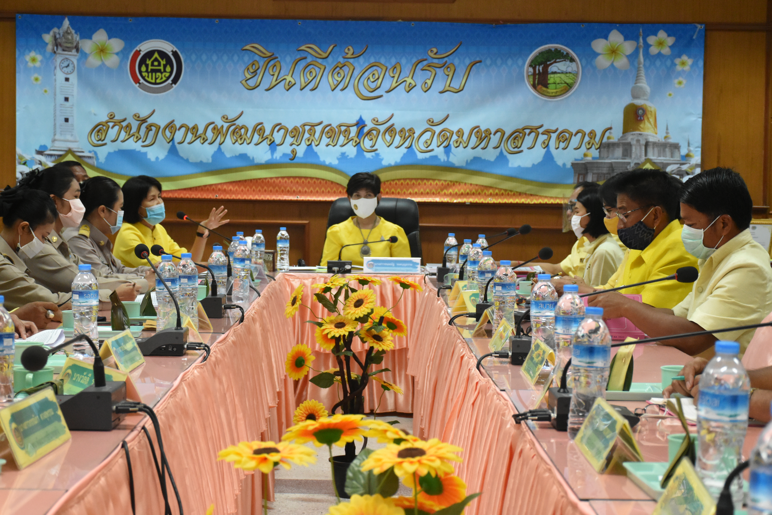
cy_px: 258
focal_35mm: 72
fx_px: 1544
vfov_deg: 18.9
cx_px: 386
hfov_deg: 28.1
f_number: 6.3
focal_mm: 48
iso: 3200
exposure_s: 1/160
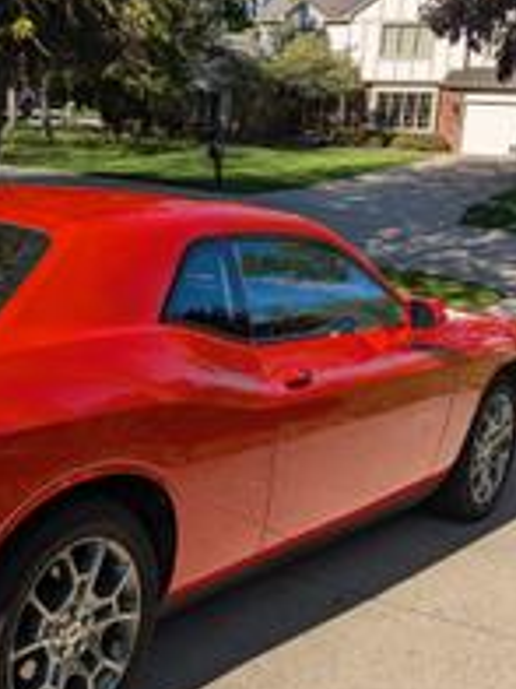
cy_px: 387
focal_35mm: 52
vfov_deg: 36.8
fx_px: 1034
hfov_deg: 27.2
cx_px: 67
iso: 45
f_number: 1.73
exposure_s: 1/2924
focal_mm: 4.38
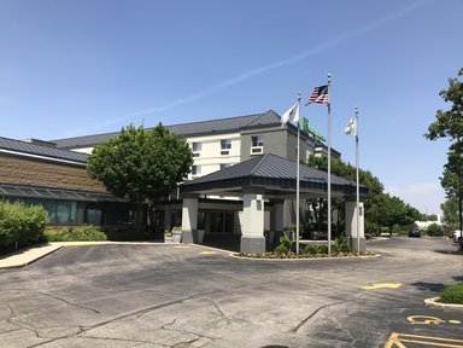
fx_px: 375
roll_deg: -1.8
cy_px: 174
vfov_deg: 49.7
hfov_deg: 63.4
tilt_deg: +7.1
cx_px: 232
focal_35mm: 28
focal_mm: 3.99
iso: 20
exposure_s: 1/2283
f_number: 1.8
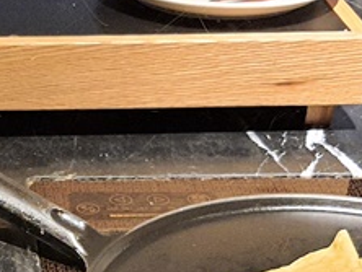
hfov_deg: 16.3
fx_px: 1225
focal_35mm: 117
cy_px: 327
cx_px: -47
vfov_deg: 12.4
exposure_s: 1/40
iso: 250
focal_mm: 4.32
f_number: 1.7
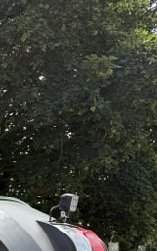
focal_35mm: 79
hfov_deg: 13.6
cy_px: 269
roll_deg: +0.7
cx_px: -177
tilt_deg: -0.7
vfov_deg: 24.6
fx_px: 541
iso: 100
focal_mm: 6.76
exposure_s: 1/2907
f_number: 1.78
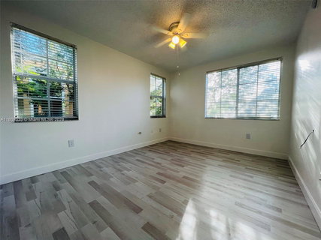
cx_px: 160
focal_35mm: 13
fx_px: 121
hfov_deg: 106.2
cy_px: 120
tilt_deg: -2.6
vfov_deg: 89.9
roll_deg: +0.4
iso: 40
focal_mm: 1.57
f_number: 1.8
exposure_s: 1/120
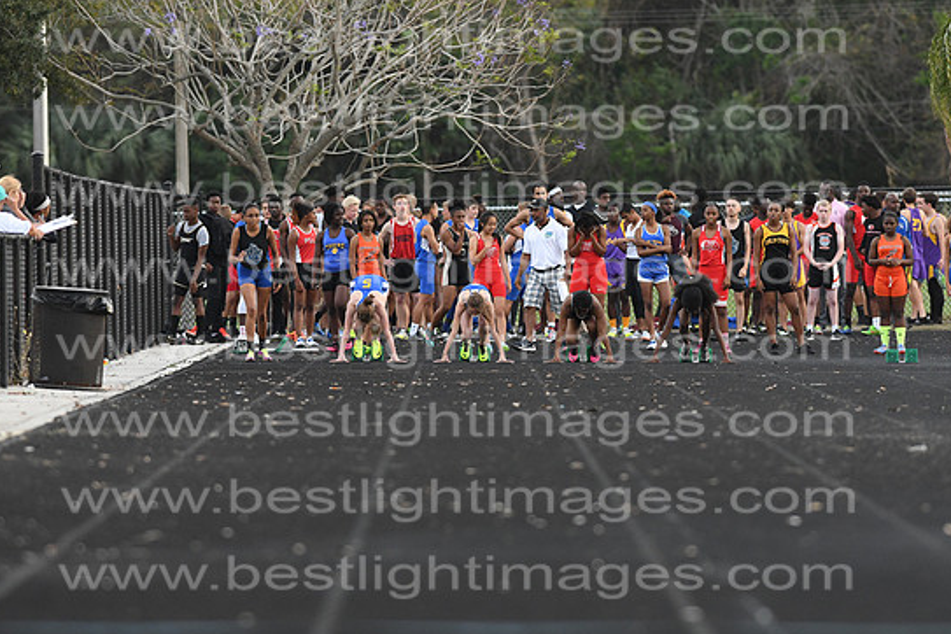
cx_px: 457
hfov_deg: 4.3
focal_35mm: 481
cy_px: 309
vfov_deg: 2.9
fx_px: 12705
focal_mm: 300
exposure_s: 1/1600
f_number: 4
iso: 1600
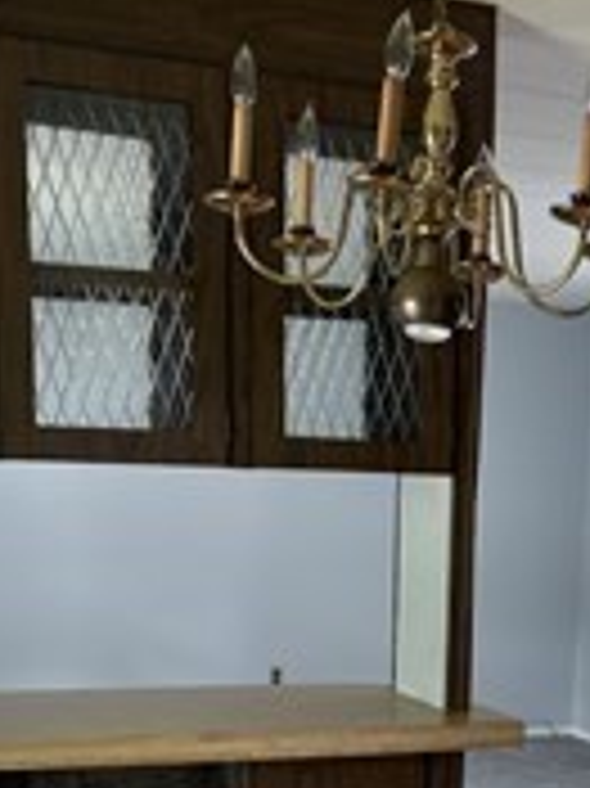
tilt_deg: -9.7
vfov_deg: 27.6
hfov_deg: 21.4
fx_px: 1524
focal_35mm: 67
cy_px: 756
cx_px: 527
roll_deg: -1.5
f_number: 1.6
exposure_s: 1/66
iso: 125
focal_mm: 5.96
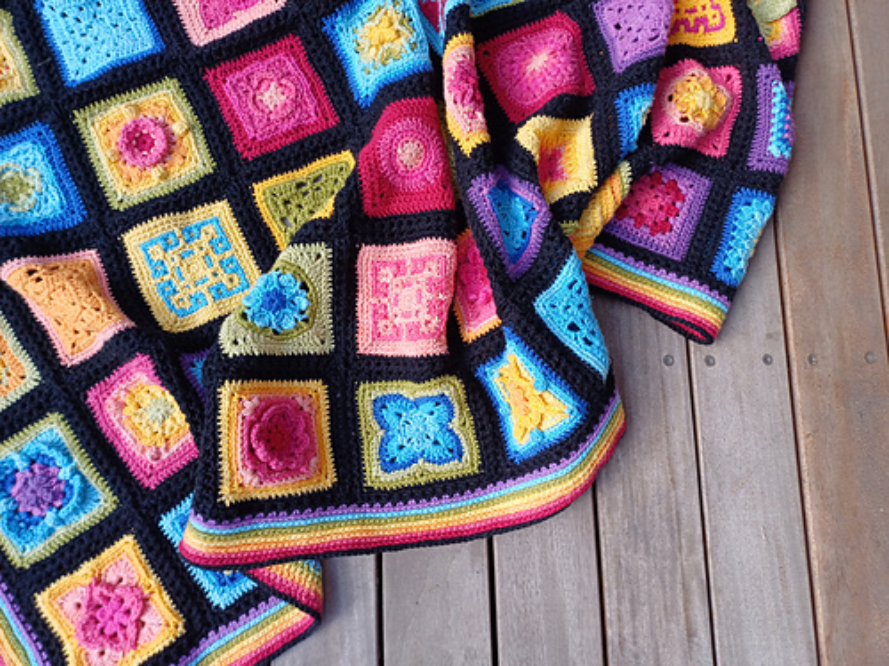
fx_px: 642
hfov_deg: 69.4
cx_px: 444
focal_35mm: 25
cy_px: 333
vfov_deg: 54.9
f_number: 1.8
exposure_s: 1/123
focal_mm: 4.65
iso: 50
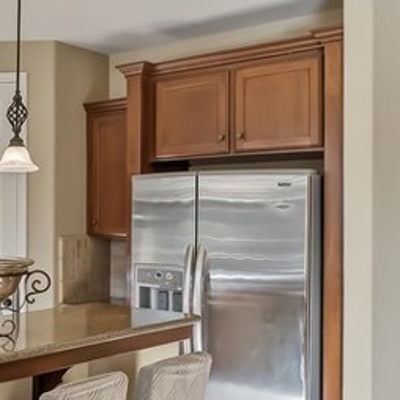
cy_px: 223
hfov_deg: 27.6
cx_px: -156
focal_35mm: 48
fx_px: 628
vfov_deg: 35.3
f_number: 4
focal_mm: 14
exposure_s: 1/160
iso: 400
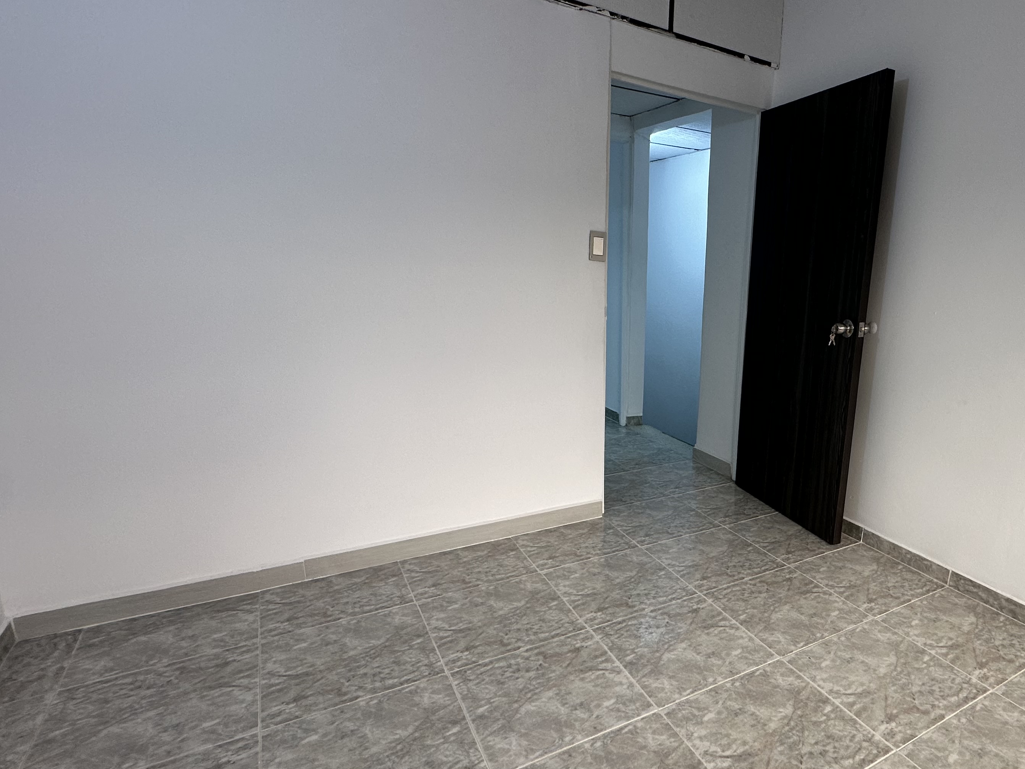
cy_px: 428
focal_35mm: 21
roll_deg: -2.7
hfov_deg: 75.9
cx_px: 702
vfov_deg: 63.3
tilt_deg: -14.5
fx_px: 622
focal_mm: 2.22
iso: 80
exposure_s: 1/120
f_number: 2.2
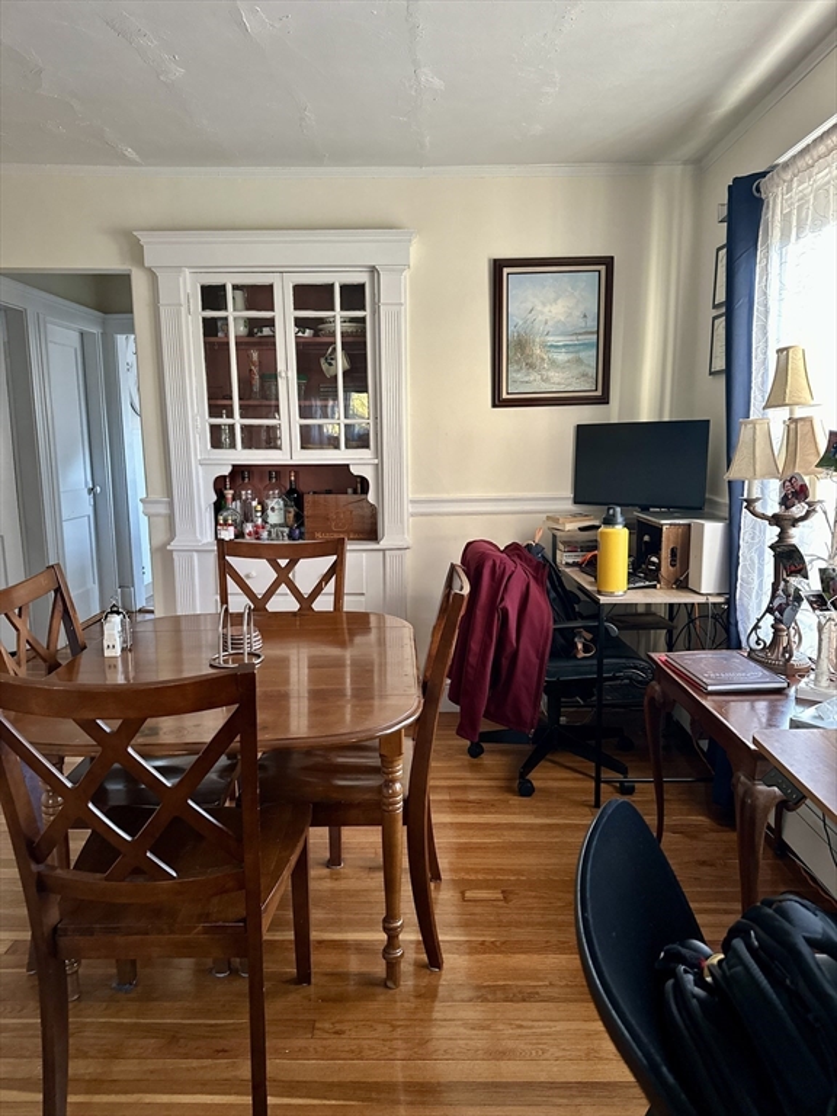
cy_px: 558
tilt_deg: -9.3
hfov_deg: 56.8
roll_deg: +0.0
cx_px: 418
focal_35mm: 24
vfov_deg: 71.6
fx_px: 774
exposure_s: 1/60
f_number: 1.78
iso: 500
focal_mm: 6.86
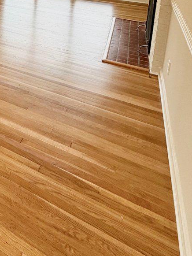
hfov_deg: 31.6
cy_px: -27
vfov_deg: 40.3
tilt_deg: -9.4
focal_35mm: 37
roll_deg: +0.2
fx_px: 274
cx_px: -44
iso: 64
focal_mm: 2.22
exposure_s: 1/184
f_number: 2.2
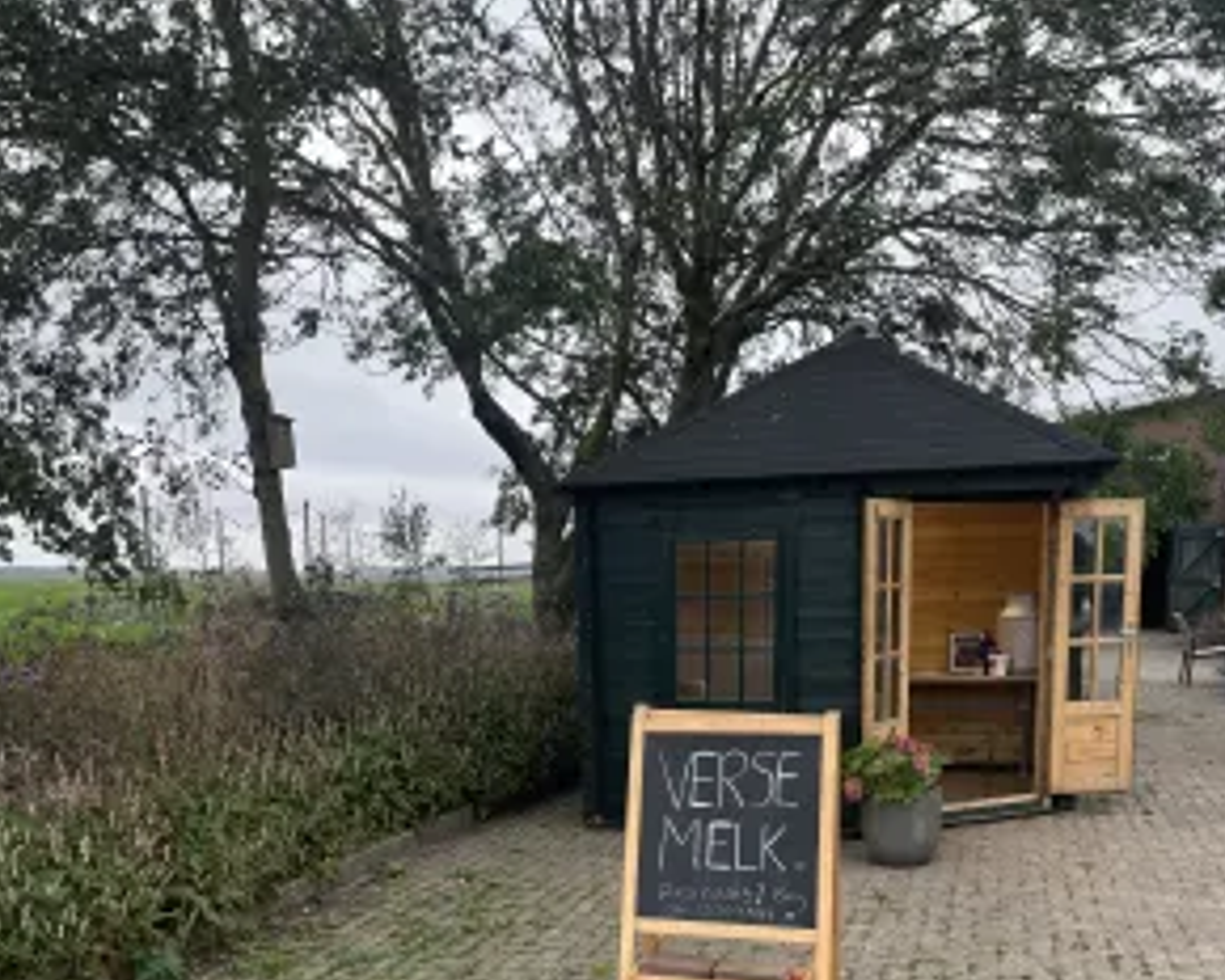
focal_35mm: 35
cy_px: 794
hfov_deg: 51.5
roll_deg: -0.6
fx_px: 1269
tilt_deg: -9.5
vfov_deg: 40.4
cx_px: 600
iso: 50
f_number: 1.6
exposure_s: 1/121
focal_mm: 4.2
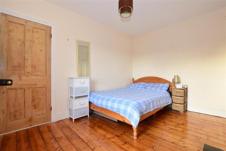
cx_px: 113
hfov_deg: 100.4
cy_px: 76
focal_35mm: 15
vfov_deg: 77.3
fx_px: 94
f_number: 5.6
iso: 400
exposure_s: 1/20
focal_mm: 10
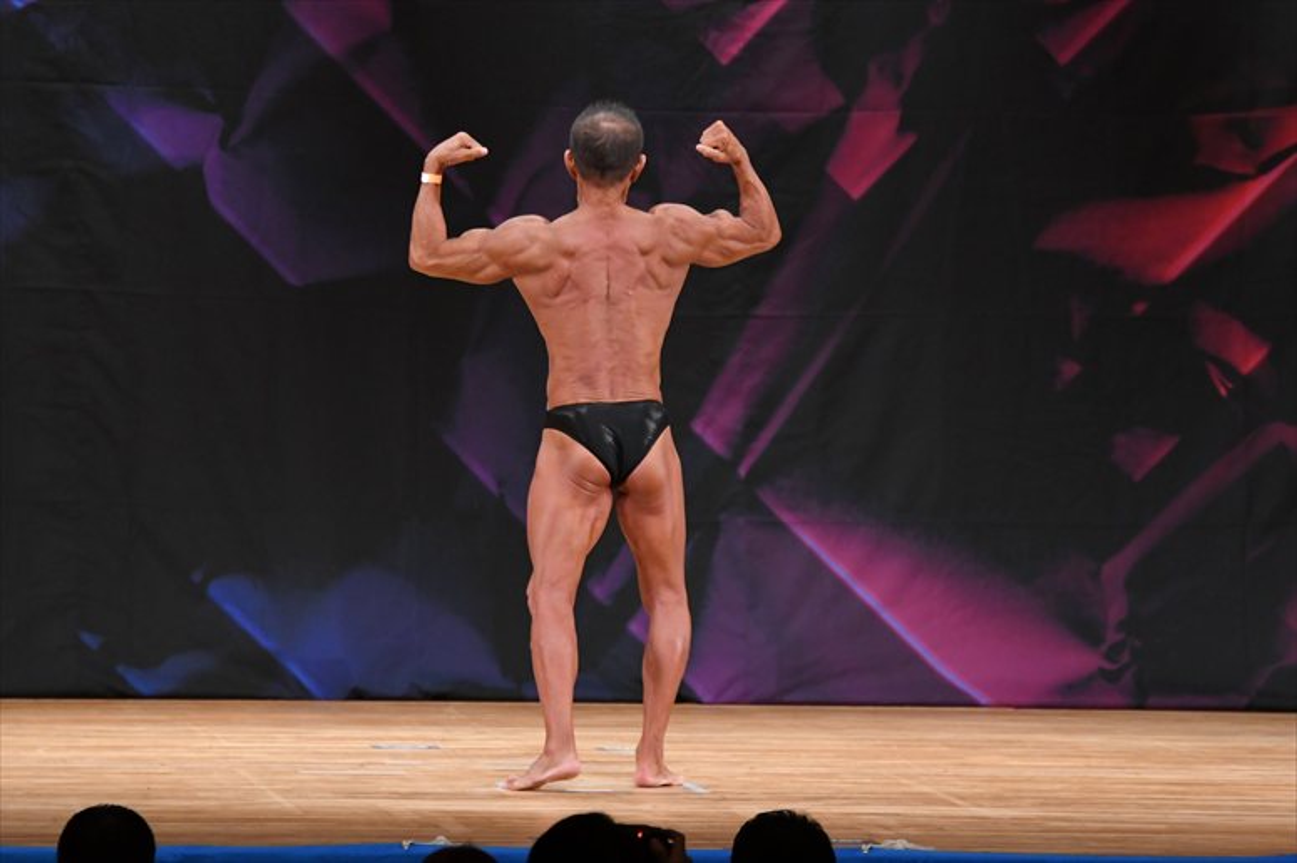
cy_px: 432
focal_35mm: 255
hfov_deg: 8.1
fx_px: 9183
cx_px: 648
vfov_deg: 5.4
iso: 3200
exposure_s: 1/400
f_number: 5.6
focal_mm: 170
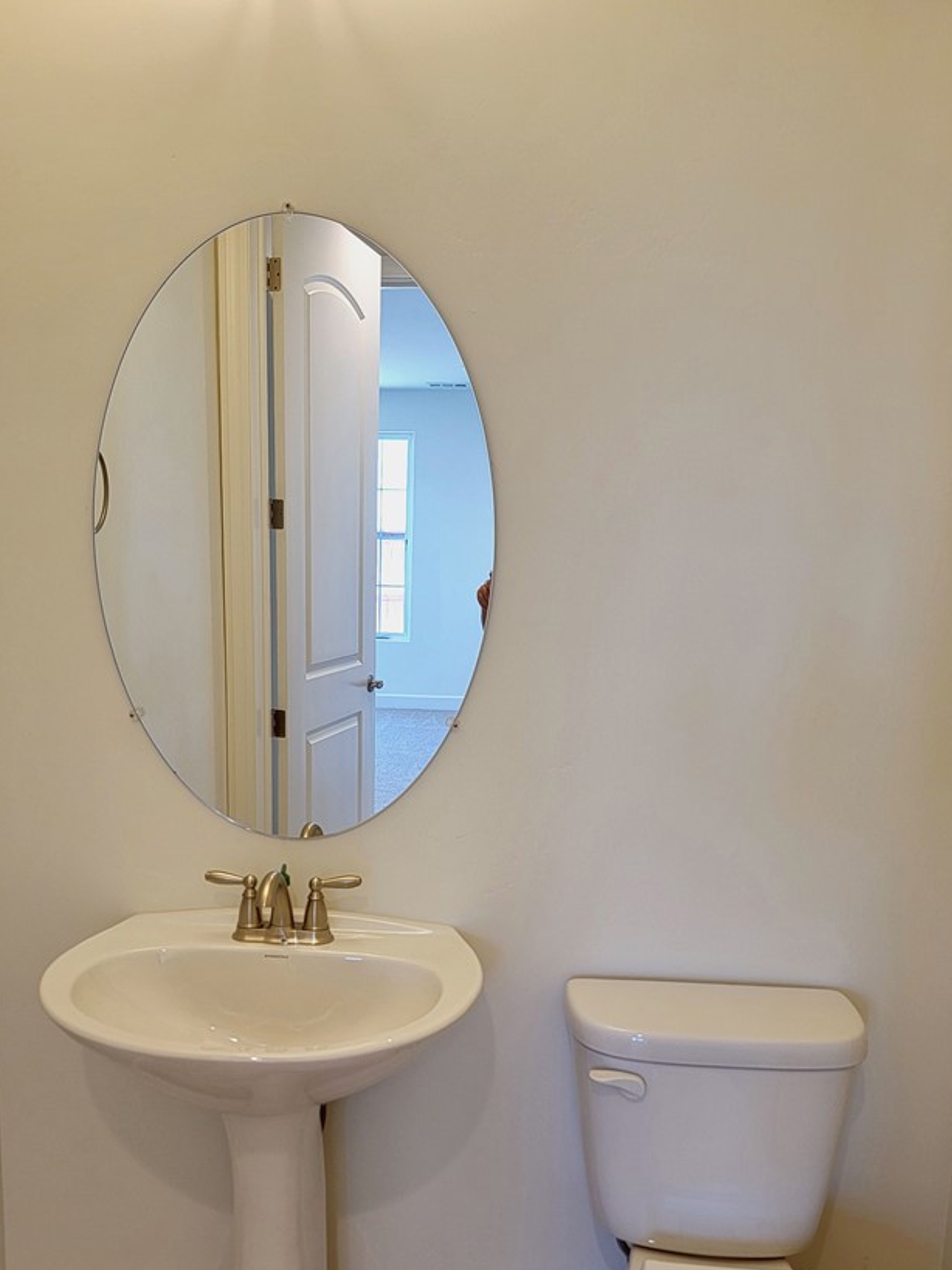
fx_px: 1100
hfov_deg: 46.7
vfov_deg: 59.3
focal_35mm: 30
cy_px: 778
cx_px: 440
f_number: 1.8
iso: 100
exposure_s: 1/120
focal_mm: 6.7
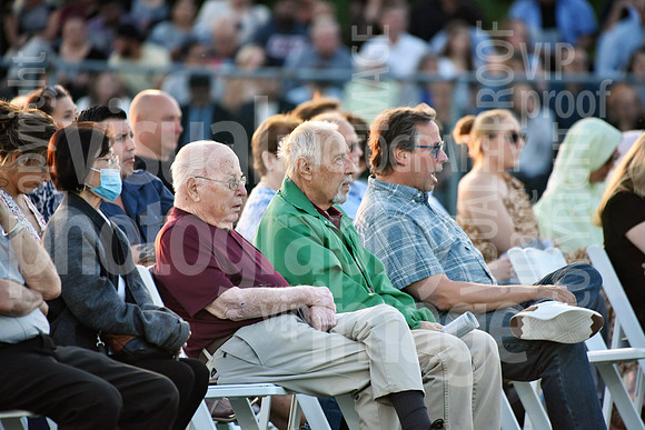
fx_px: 8960
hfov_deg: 4.1
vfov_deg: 2.8
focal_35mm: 500
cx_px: 322
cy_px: 215
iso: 1600
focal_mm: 500
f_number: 6.3
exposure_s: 1/320
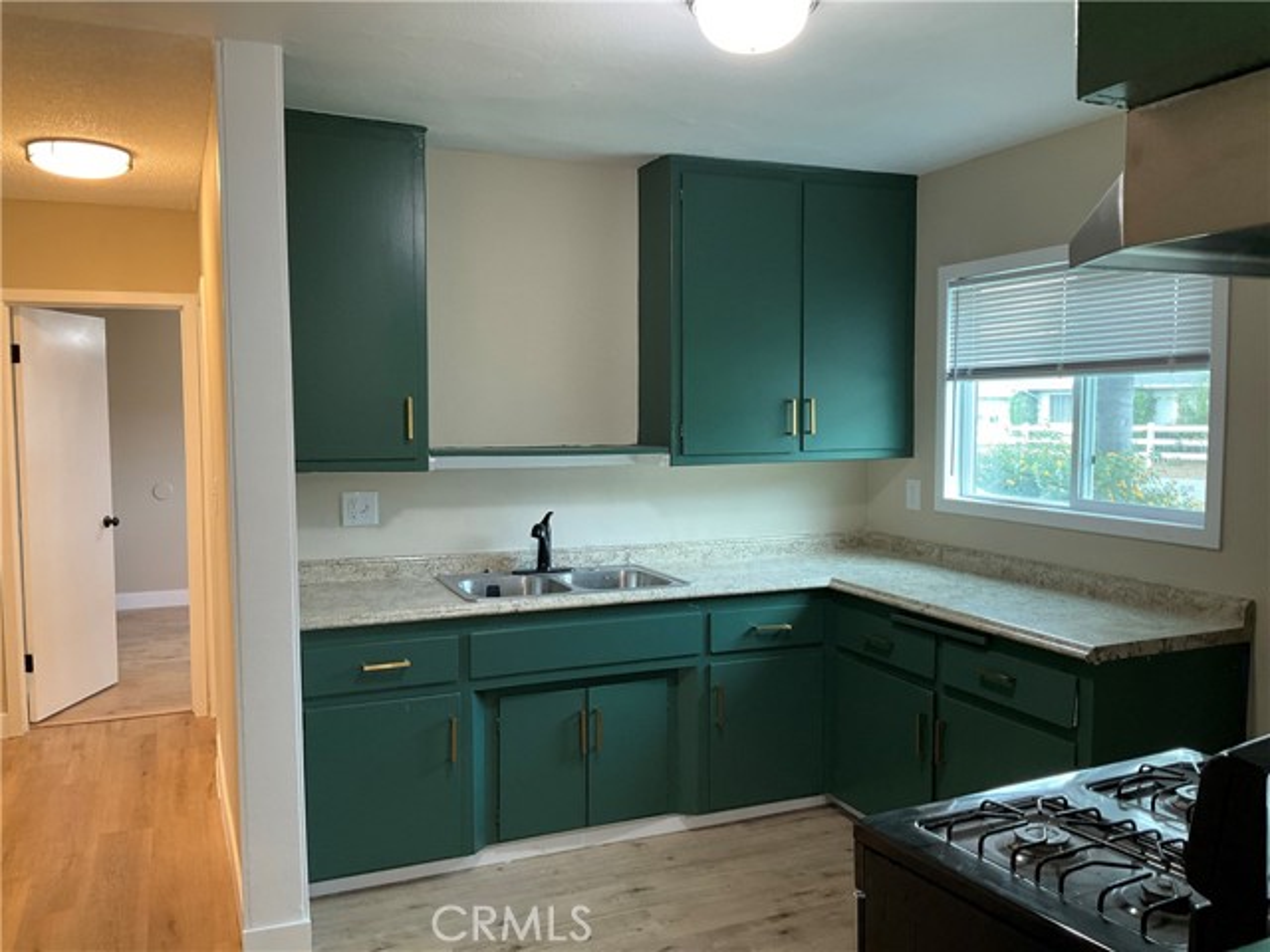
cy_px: 476
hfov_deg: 61.7
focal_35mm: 29
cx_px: 635
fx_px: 1064
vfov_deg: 48.2
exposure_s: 1/60
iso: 125
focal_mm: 3
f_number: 1.8
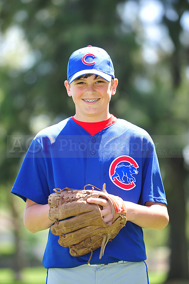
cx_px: 94
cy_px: 142
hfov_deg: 6.9
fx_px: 1577
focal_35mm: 200
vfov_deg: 10.3
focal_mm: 200
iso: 200
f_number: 4.5
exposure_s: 1/250
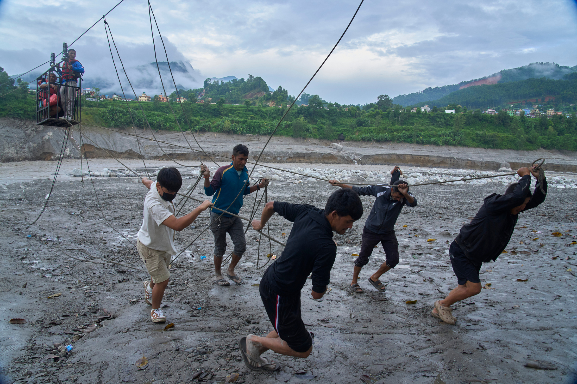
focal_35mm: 24
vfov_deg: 53.1
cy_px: 192
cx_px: 288
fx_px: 385
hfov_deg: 73.7
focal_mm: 24
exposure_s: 1/400
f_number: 7.1
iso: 1000
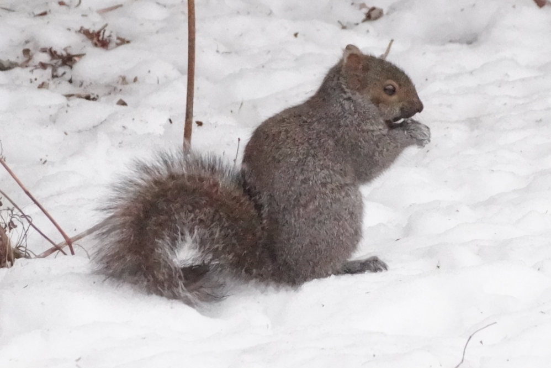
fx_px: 5741
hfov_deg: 5.5
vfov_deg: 3.7
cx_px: 276
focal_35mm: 375
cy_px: 184
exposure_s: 1/1000
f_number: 9
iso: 12800
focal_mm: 250
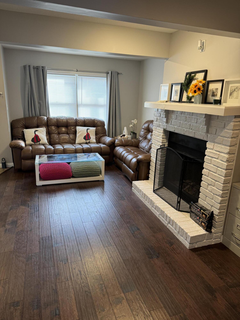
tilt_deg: -16.6
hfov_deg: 56.8
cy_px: 160
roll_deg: -2.2
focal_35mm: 24
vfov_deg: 71.6
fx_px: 222
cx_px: 120
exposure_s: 1/60
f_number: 1.78
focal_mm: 6.86
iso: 125
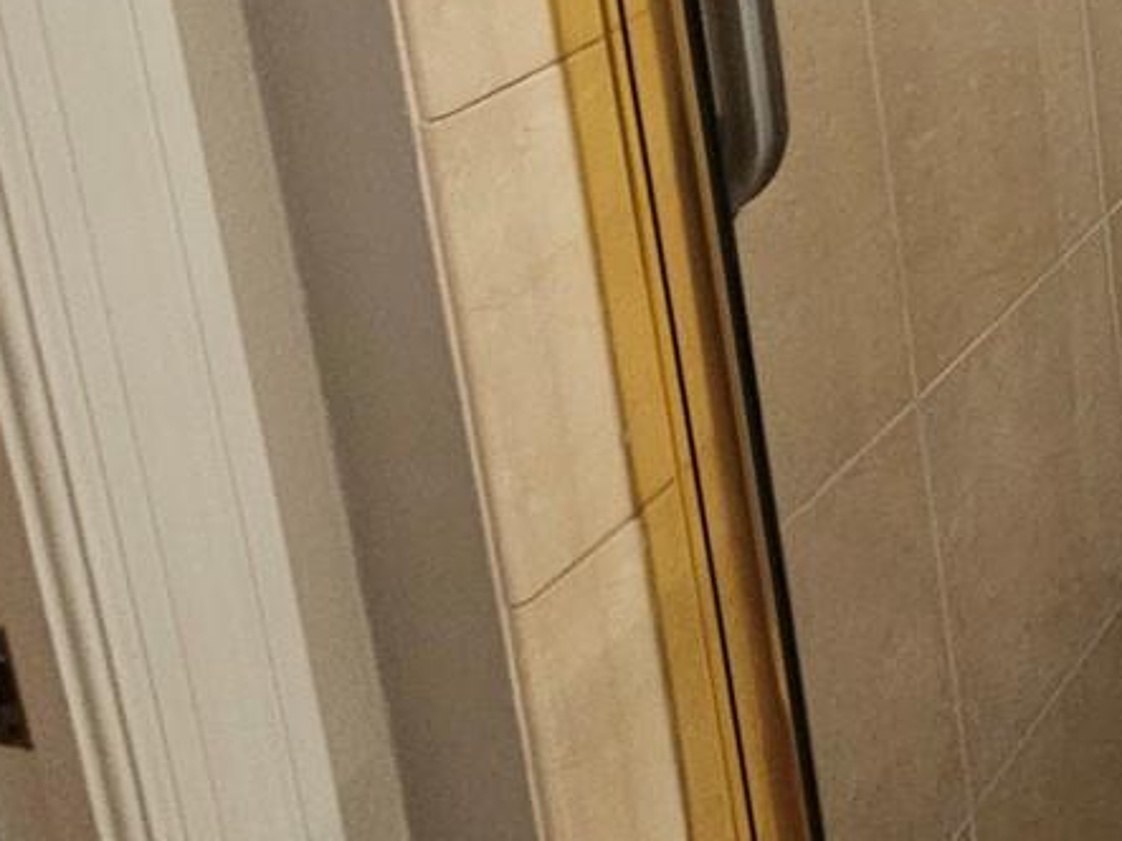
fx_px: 1523
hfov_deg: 26.6
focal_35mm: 47
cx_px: 1748
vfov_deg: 24.8
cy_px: -375
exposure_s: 1/60
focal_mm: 2.2
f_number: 2.2
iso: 320
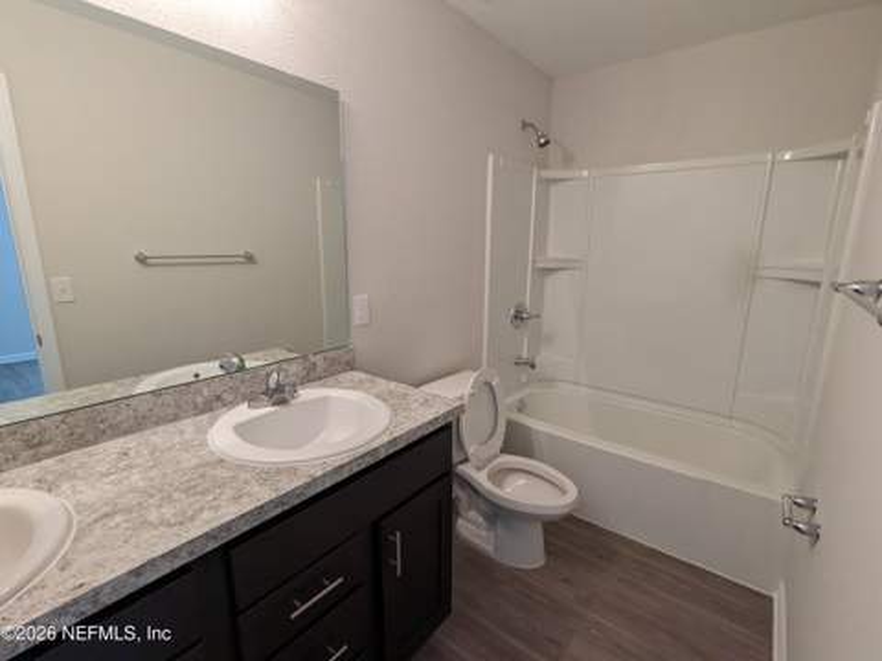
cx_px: 441
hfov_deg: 94.5
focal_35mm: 16
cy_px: 330
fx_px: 408
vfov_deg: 78.1
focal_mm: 2.35
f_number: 2.2
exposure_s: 1/60
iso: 182
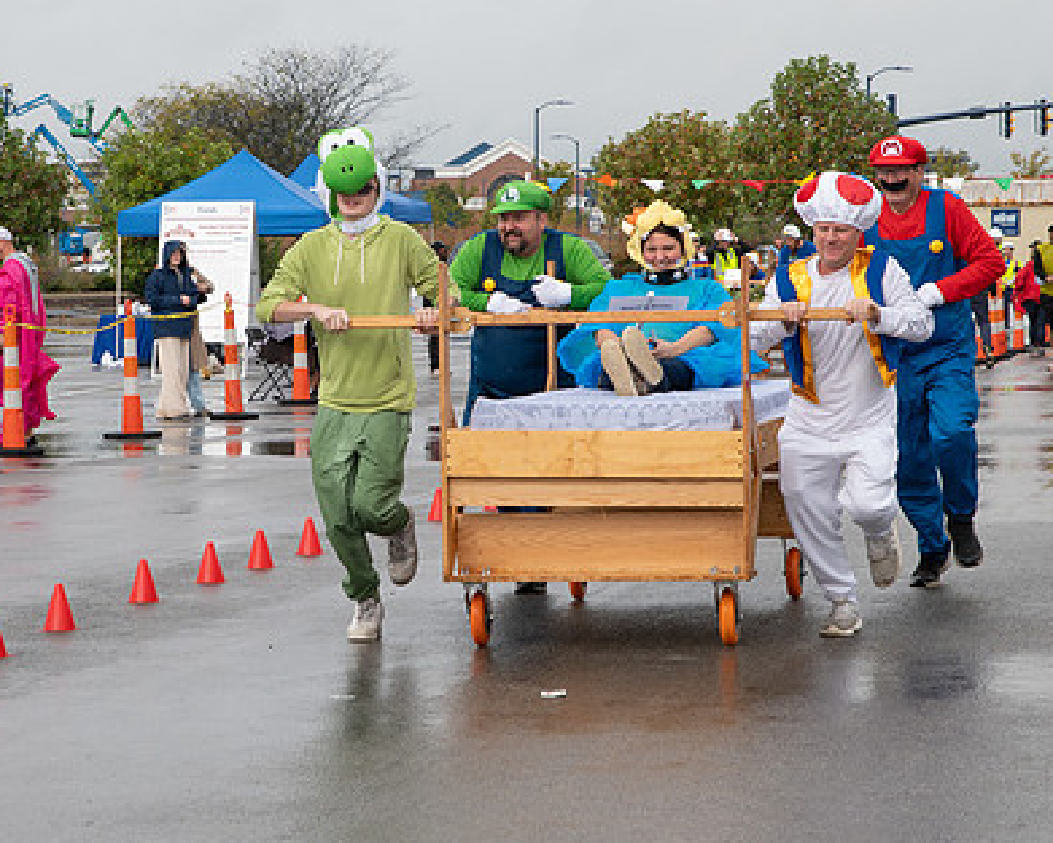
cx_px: 377
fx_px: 4208
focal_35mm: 135
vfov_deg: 11.4
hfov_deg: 14.2
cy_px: 397
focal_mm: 70
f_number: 7.1
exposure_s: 1/500
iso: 400
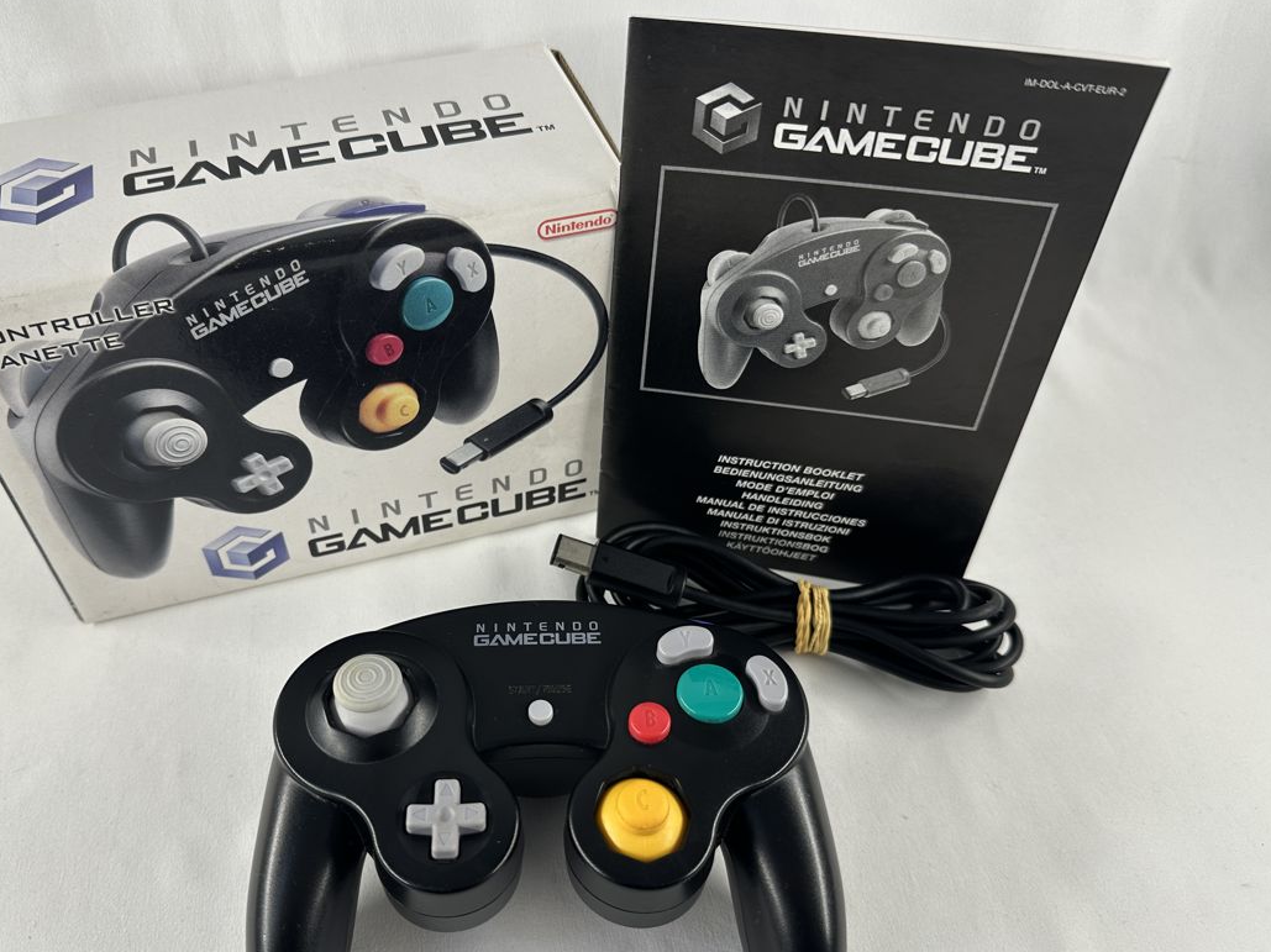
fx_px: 1028
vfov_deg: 49.7
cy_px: 520
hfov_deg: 63.1
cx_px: 534
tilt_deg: -47.5
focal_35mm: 28
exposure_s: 1/111
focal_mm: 6.86
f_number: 1.78
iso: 50
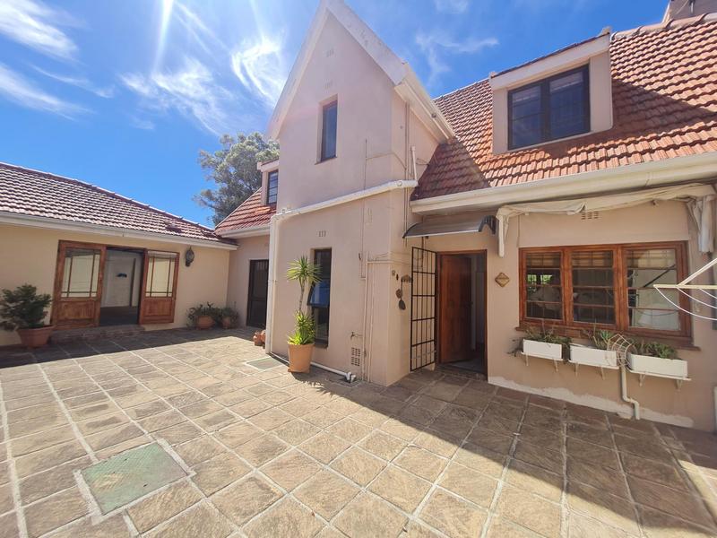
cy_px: 269
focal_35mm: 13
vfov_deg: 89.9
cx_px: 358
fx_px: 269
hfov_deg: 106.2
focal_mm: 1.74
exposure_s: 1/1200
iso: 50
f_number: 2.2
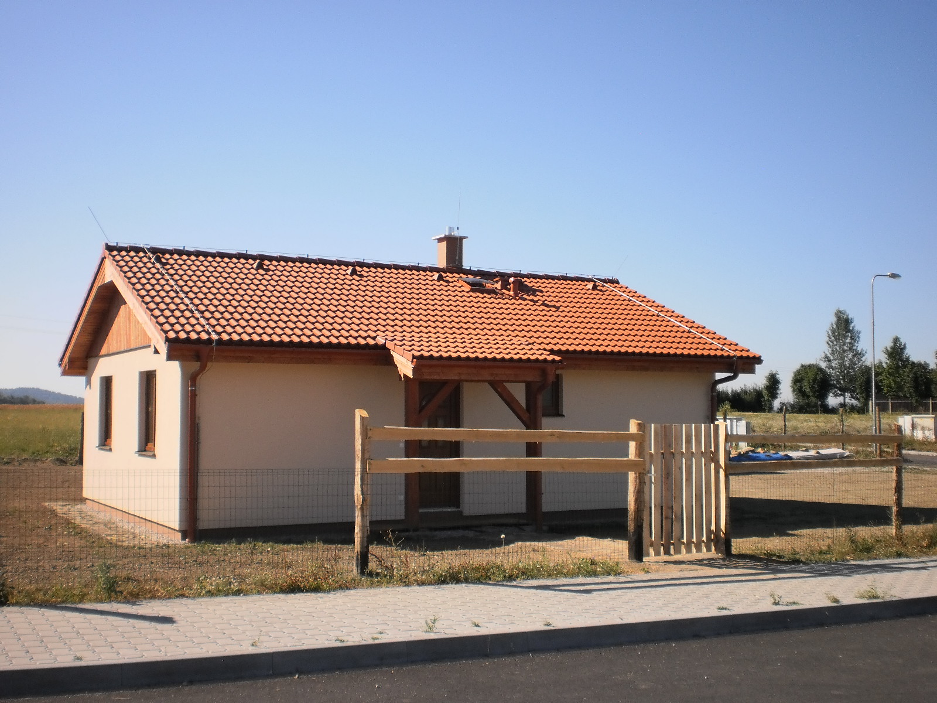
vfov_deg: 34.3
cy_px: 352
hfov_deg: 44.8
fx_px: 1137
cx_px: 468
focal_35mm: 42
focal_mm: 7.4
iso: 100
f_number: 4.9
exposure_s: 1/800
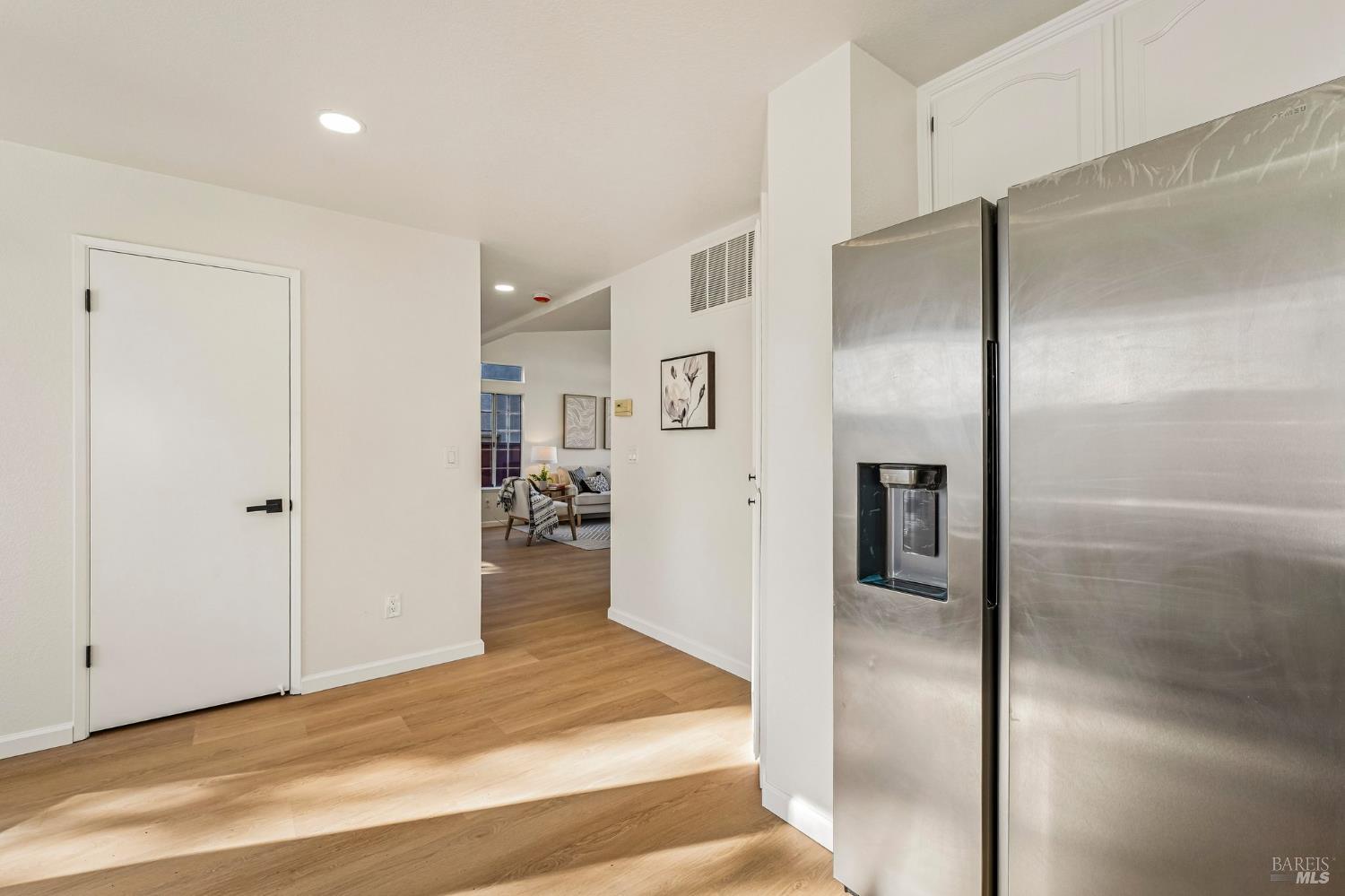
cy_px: 448
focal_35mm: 14
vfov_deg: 81.2
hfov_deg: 104.3
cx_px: 672
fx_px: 523
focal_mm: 14
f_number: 9
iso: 500
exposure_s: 1/50
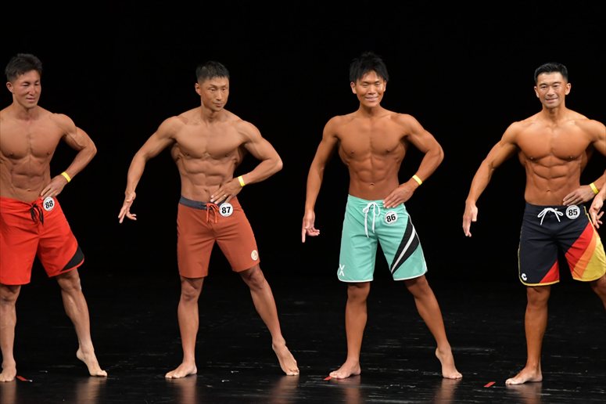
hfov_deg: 8.1
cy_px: 202
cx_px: 303
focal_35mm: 255
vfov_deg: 5.4
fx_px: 4290
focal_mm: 170
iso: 3200
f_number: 5.6
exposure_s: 1/400
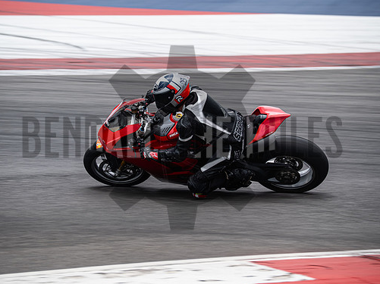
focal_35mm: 234
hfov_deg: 8.5
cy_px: 138
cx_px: 182
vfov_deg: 6.3
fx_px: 2567
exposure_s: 1/250
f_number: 4.5
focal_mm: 140
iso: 160
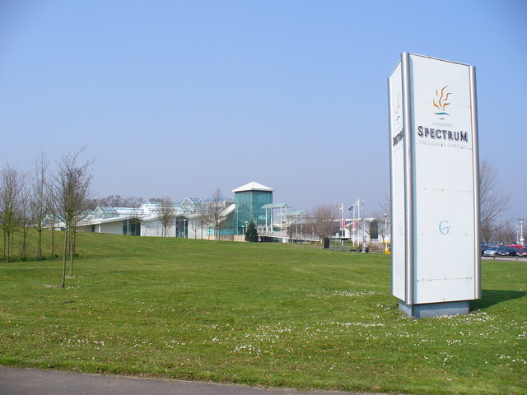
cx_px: 264
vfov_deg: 38.7
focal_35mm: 37
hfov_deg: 50.1
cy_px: 198
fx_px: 563
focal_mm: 6.1
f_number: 5.6
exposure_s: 1/320
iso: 80
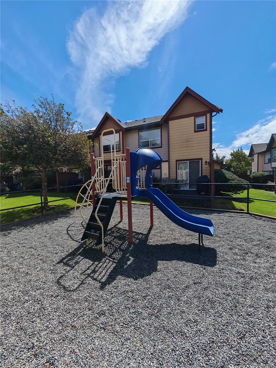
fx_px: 138
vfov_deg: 106.2
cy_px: 184
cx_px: 138
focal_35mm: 13
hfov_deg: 89.9
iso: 50
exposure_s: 1/2800
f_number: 2
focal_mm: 1.82
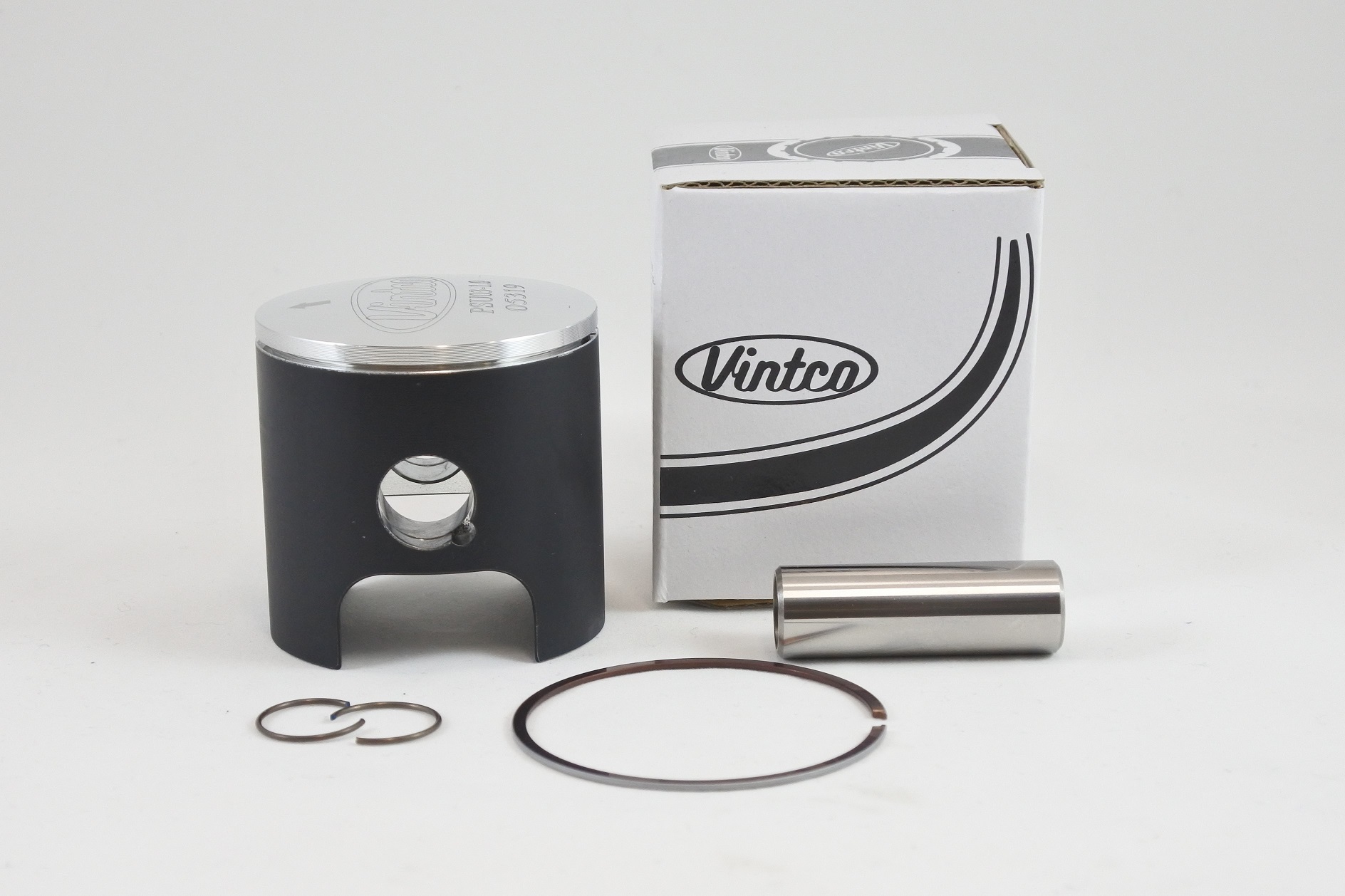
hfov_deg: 36.3
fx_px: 2054
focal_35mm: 55
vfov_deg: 24.6
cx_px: 672
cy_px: 448
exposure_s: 1/125
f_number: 4.8
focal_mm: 20.6
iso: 500
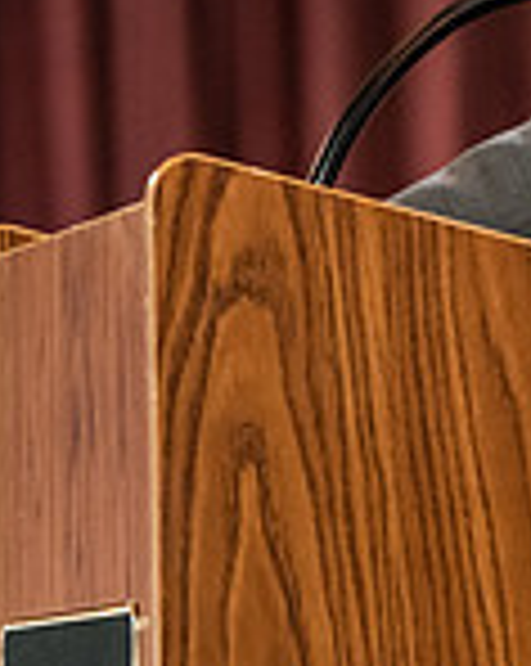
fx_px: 9803
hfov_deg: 3.1
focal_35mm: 498
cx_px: 828
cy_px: 20
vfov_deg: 3.9
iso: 2500
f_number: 3.2
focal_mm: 135
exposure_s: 1/200
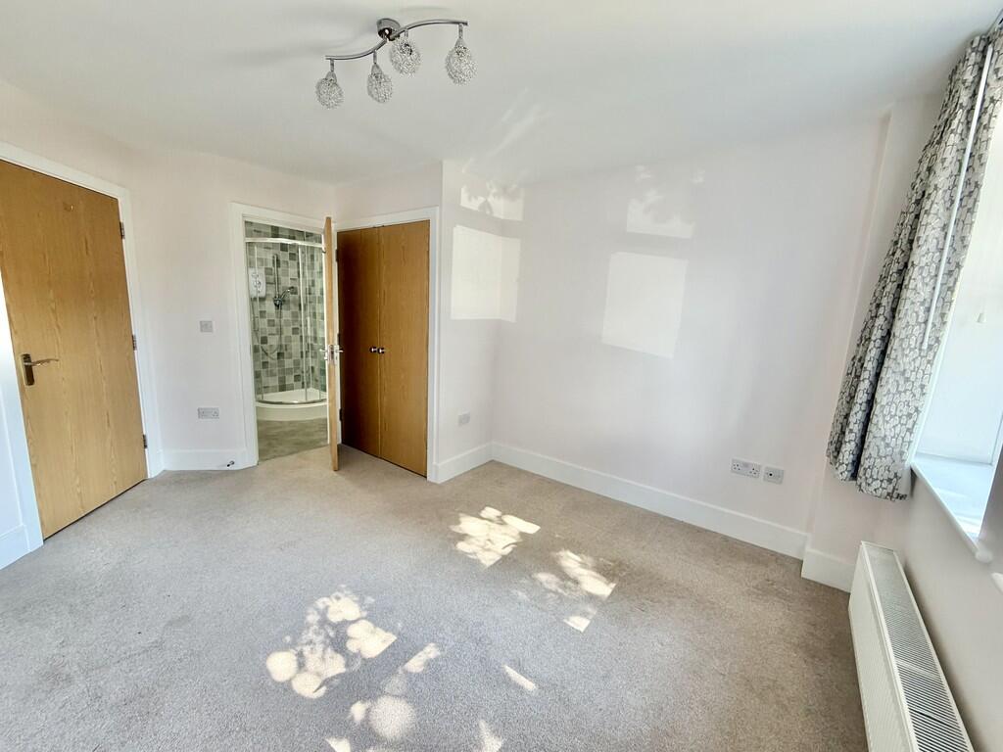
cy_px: 376
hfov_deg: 102.1
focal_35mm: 14
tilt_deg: -9.2
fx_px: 406
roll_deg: -2.5
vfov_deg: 85.7
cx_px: 502
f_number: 2.2
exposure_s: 1/100
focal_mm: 2.22
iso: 160
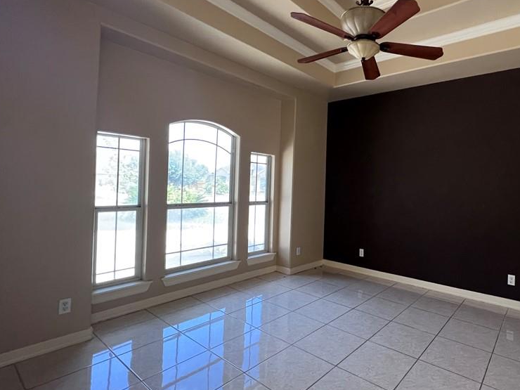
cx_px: 349
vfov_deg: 71.5
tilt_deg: +0.2
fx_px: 270
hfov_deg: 84.5
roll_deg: -1.4
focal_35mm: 18
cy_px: 185
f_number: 1.8
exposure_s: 1/60
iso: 500
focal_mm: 1.57
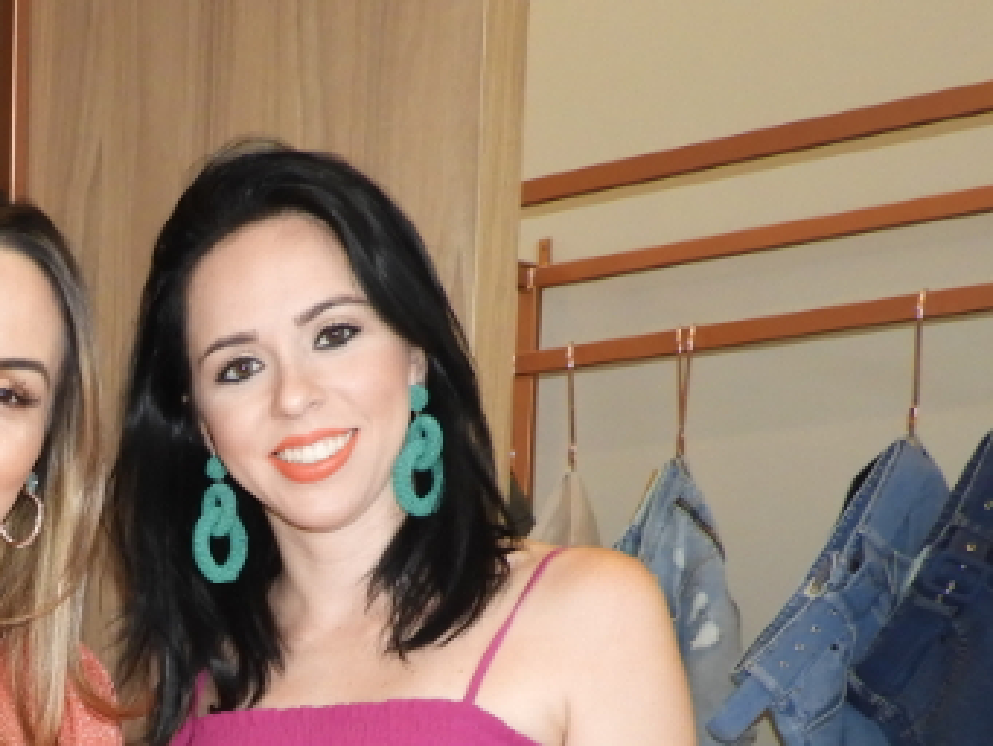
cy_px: 979
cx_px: -239
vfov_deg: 18.9
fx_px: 2066
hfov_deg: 24.2
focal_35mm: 72
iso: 200
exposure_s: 1/30
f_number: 3.3
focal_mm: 4.3
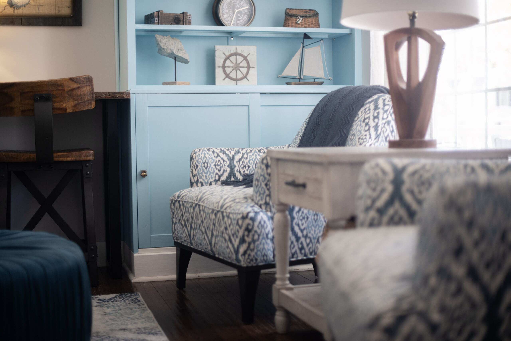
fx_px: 710
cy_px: 170
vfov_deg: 27.0
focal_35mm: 50
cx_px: 256
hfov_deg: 39.6
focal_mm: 50
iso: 500
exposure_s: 1/160
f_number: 1.6
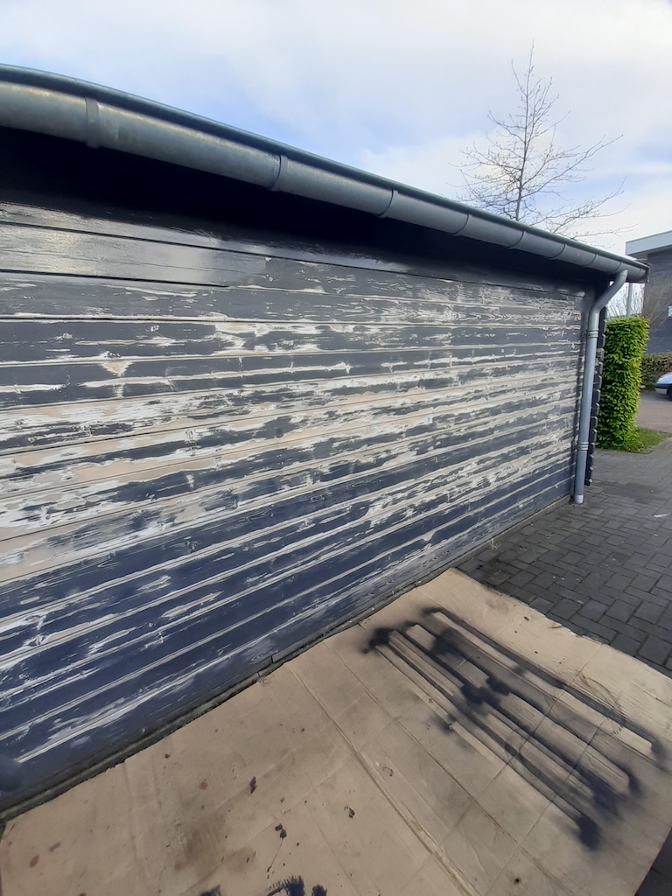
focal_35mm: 13
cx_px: 336
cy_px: 448
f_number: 2.2
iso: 40
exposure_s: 1/495
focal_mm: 1.13
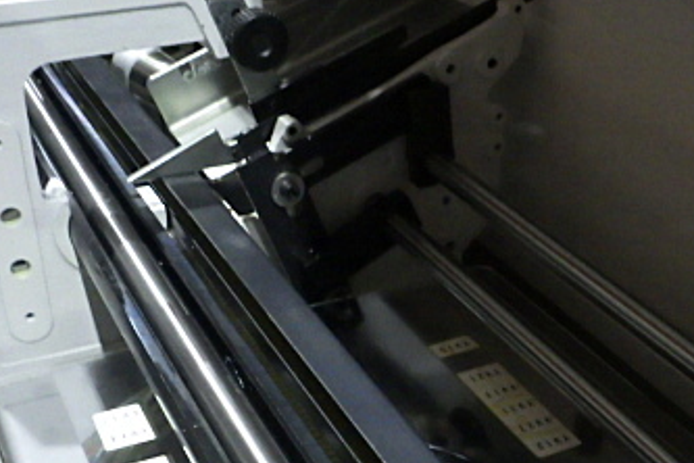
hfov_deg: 35.5
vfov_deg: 24.0
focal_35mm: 56
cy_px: 321
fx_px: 1079
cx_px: 421
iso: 1600
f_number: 3.5
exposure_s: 1/30
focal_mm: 5
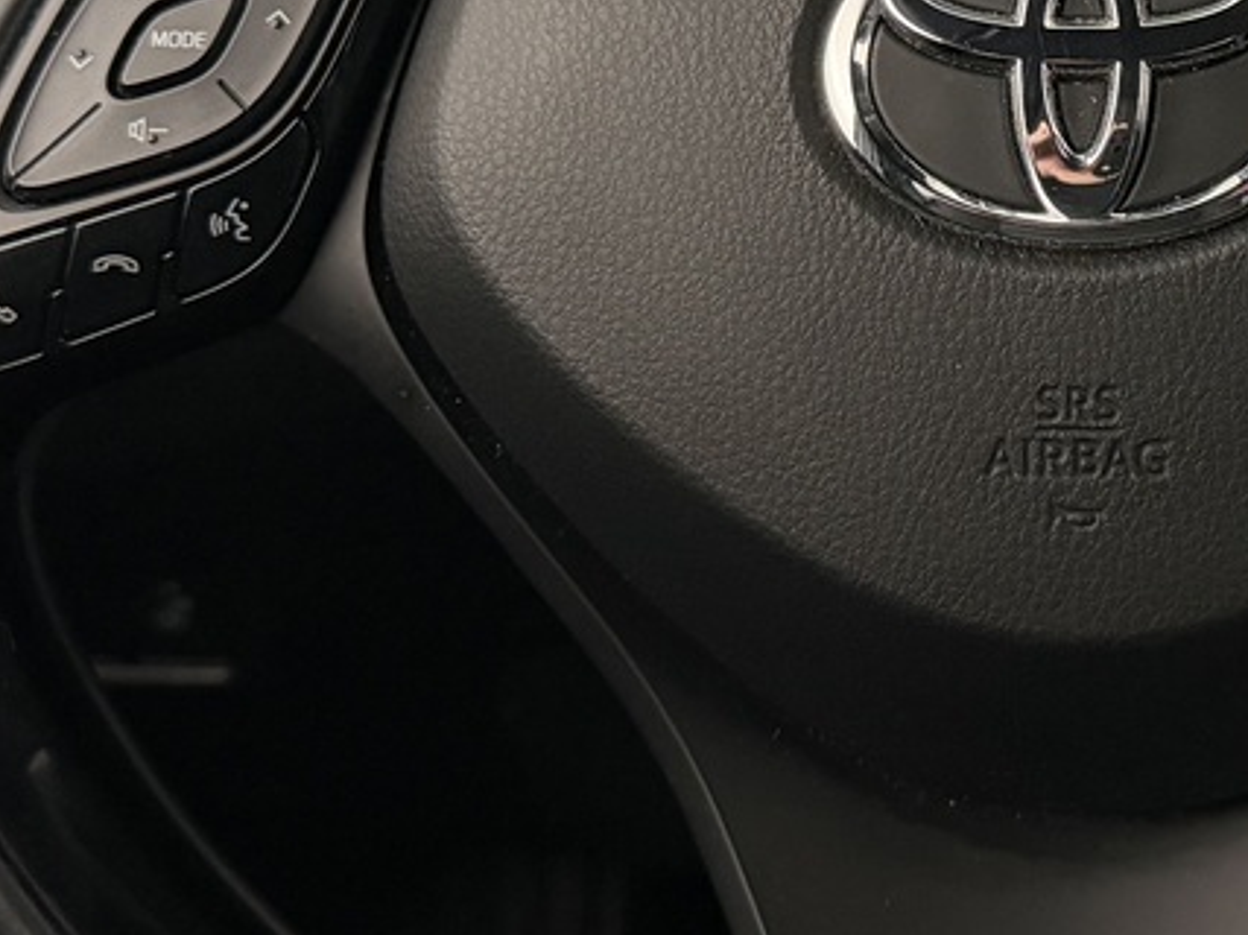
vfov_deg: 18.0
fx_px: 2919
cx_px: 1093
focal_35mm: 81
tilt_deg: -23.6
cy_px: 152
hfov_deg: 23.6
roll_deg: +0.0
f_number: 1.78
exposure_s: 1/33
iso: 800
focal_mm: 6.76
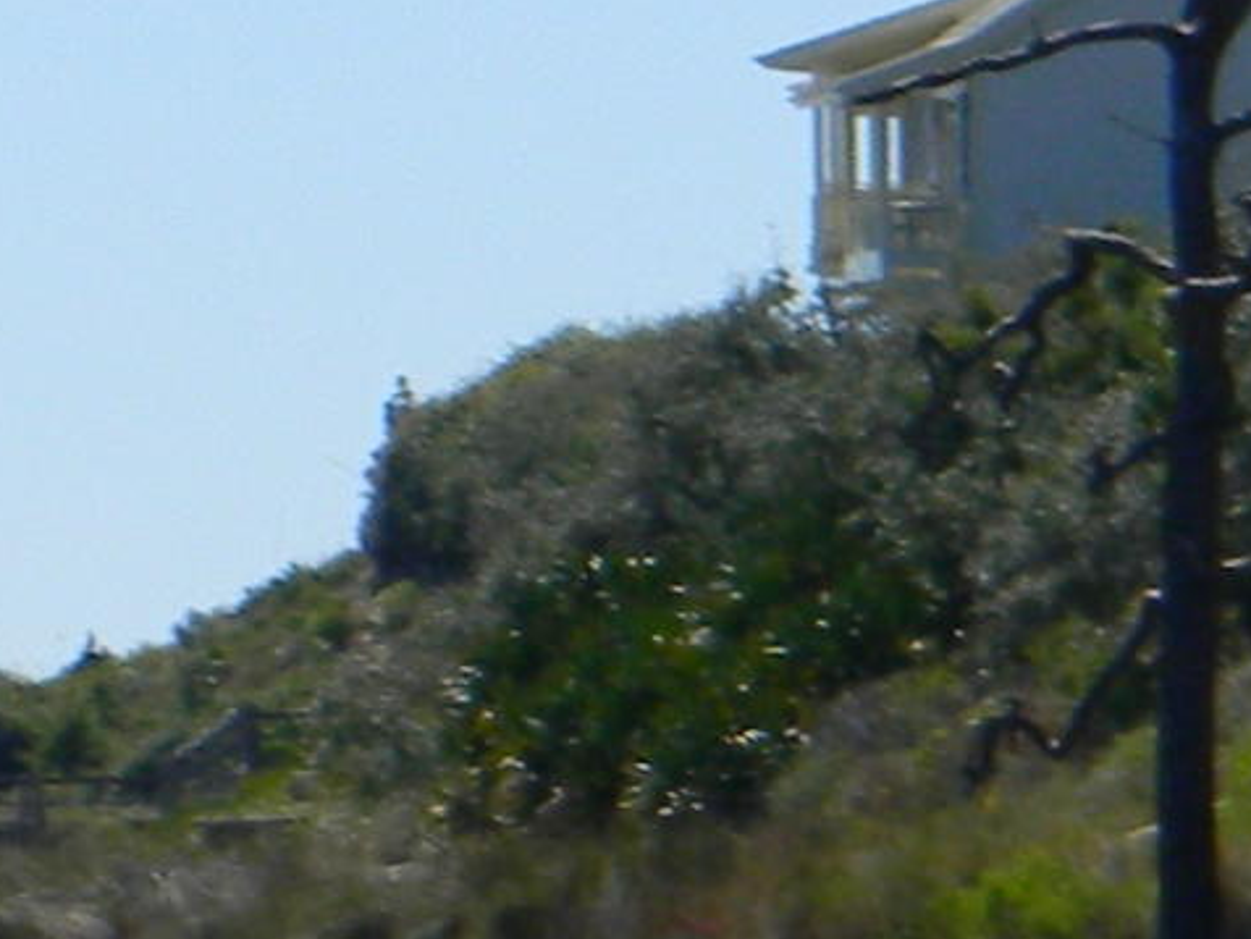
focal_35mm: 660
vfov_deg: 2.3
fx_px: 23858
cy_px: 1456
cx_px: -1414
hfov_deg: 3.0
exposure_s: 1/206
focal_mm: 19
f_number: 9.4
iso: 80
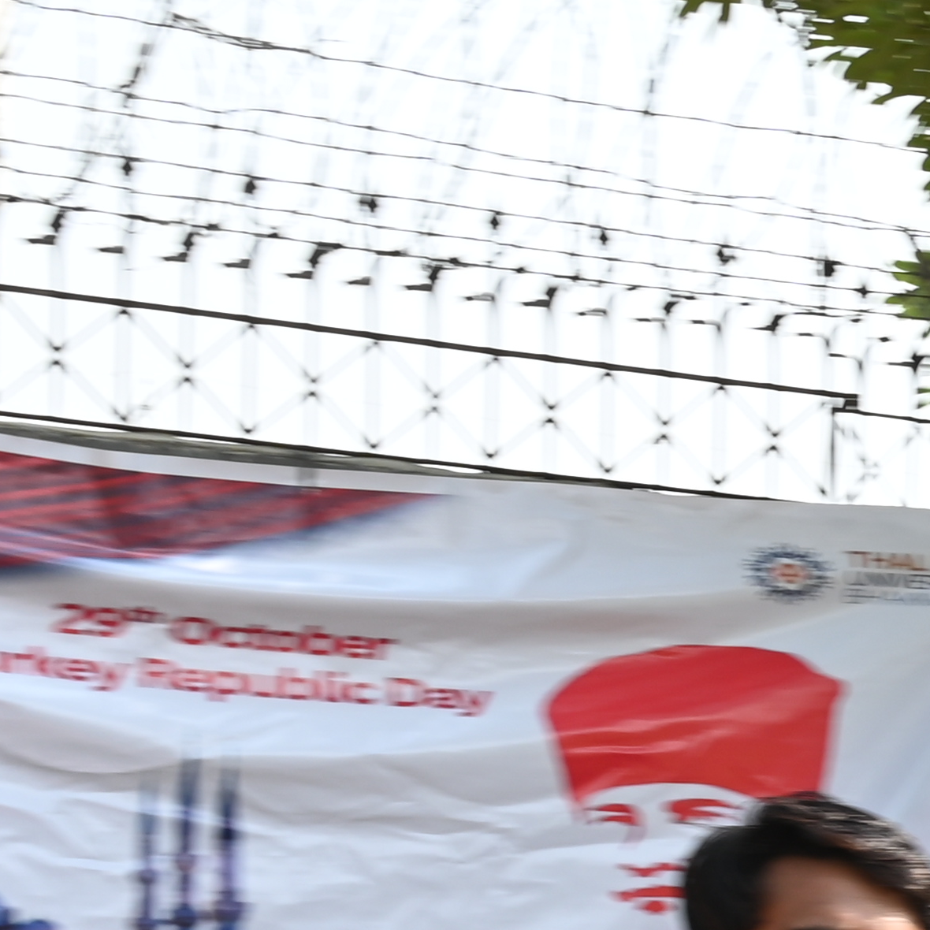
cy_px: 1077
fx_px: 4347
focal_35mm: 143
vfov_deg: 12.0
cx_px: 2133
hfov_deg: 10.7
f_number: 11
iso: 100
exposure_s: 1/40
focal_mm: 33
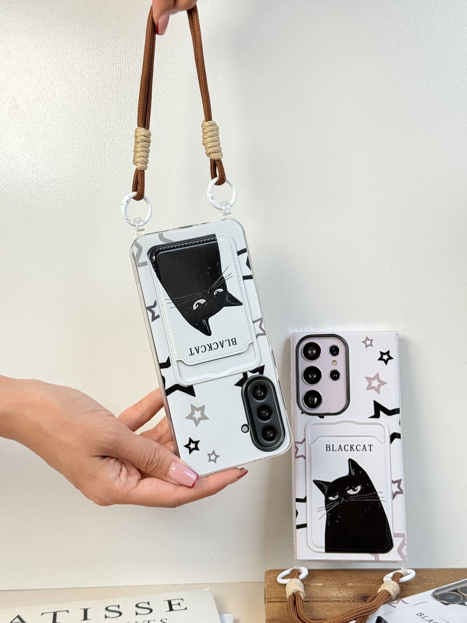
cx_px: 234
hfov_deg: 30.3
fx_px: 863
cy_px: 312
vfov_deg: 39.7
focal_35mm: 48
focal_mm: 6.76
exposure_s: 1/1715
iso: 80
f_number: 1.78
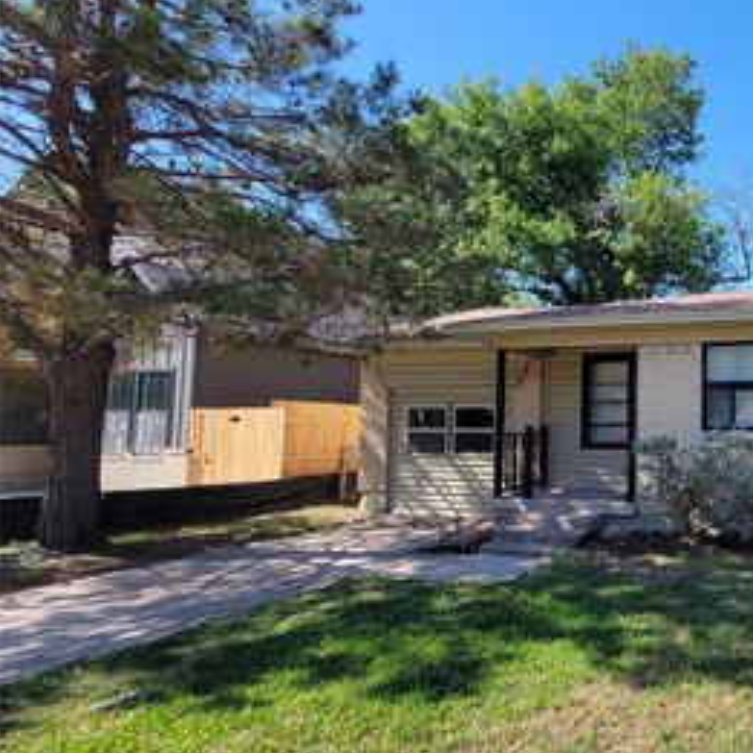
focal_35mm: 22
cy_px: 394
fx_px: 541
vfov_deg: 69.6
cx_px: 718
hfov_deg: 56.7
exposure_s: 1/761
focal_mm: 2.2
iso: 50
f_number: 2.2
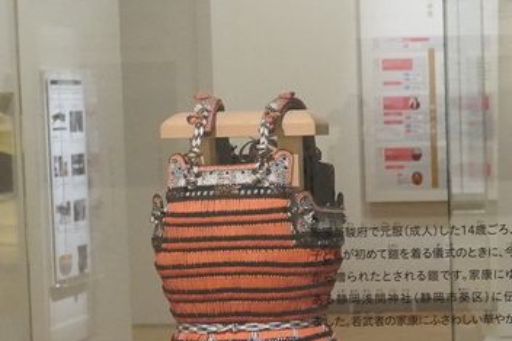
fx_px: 1819
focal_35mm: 128
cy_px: 247
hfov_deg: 15.3
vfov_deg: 10.7
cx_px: 653
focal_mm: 24
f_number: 4.5
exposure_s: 1/160
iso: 3200
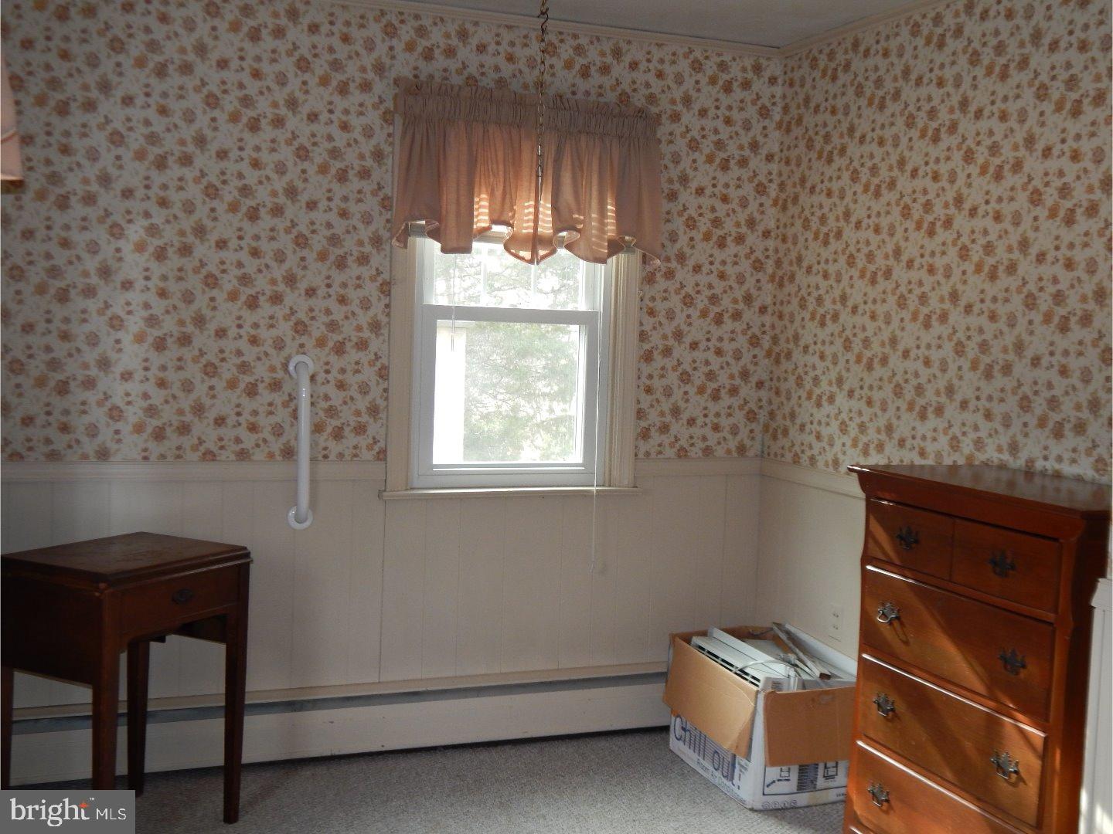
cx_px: 556
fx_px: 1222
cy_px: 417
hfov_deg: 49.0
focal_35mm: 38
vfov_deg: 37.7
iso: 180
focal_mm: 6.8
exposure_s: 1/30
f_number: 3.4
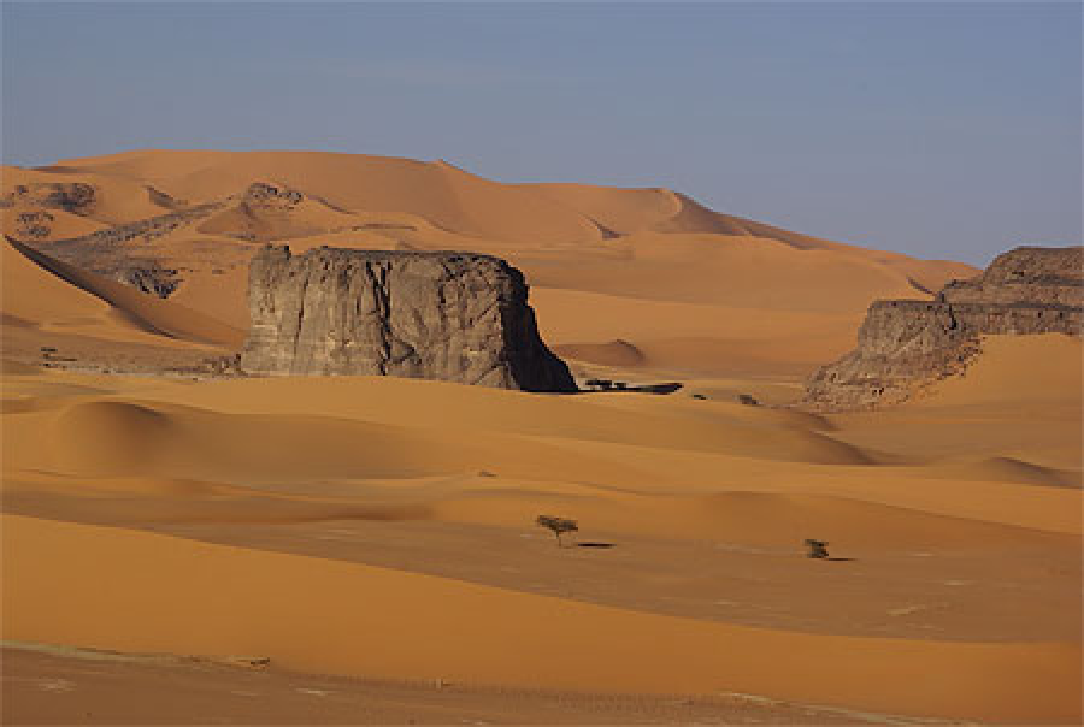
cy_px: 364
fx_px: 4073
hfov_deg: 15.2
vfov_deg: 10.2
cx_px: 542
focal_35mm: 135
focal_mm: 90
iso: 100
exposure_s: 1/200
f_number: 13
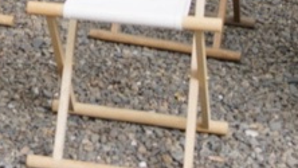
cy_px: -264
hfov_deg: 12.1
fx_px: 1336
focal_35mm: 169
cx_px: -146
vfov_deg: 6.7
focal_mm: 28
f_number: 4
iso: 200
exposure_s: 1/100
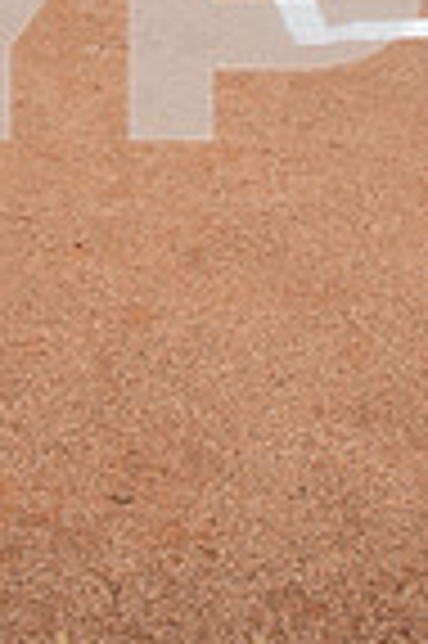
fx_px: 1466
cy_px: -311
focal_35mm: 82
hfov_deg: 16.5
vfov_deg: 21.1
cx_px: 86
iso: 200
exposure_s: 1/400
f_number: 6.3
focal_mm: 26
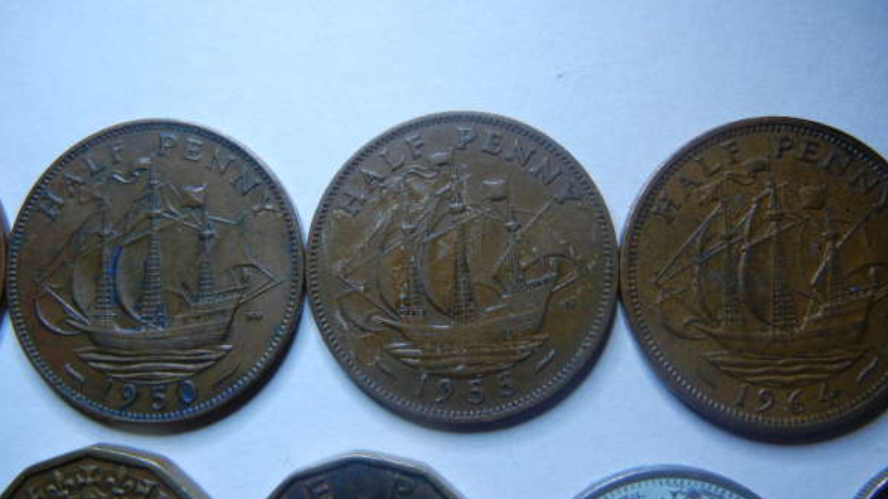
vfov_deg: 35.6
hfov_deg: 59.5
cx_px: 441
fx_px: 777
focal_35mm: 33
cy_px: 233
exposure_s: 1/148
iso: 160
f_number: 3.5
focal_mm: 5.4
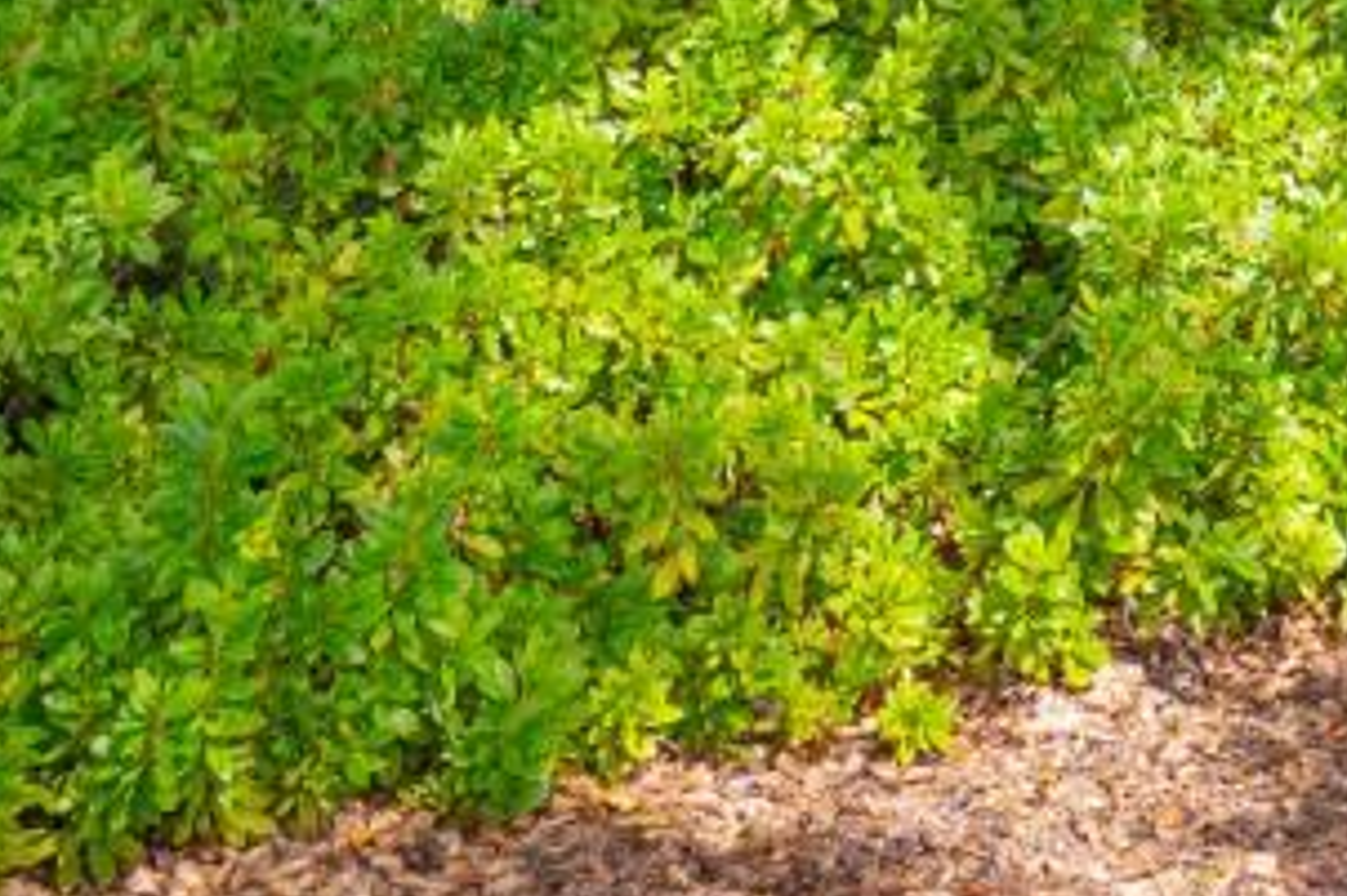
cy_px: -1311
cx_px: 2101
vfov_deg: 8.4
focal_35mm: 149
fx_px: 5572
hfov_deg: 13.0
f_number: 8
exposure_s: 1/100
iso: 100
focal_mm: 30
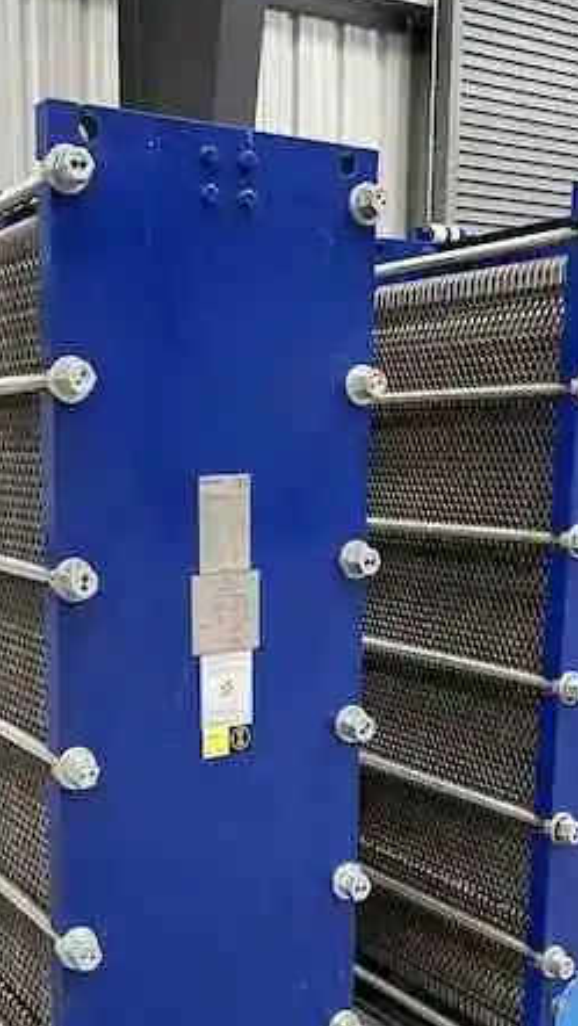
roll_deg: +1.6
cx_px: 162
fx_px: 1116
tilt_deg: -8.2
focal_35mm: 41
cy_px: 636
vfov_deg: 48.9
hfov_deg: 28.7
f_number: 1.6
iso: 160
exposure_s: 1/60
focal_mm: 5.1
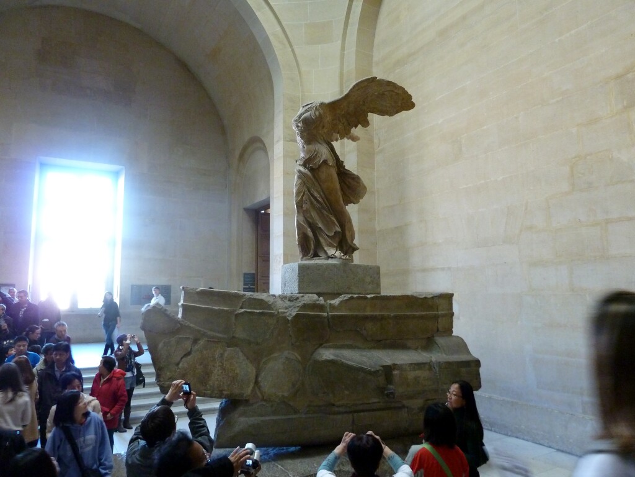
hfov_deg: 69.4
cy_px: 238
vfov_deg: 54.9
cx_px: 318
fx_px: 459
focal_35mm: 25
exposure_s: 1/15
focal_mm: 4.1
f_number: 3.3
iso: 400
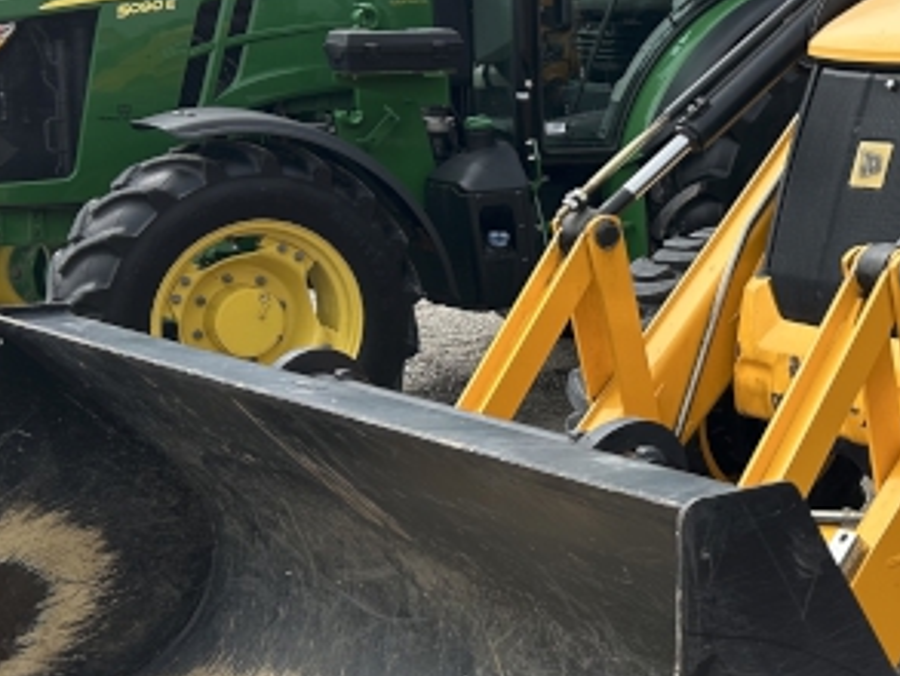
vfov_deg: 20.7
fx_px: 1847
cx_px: 1017
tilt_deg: -7.8
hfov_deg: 25.2
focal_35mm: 71
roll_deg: +2.9
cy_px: 344
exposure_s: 1/2762
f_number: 1.5
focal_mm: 5.7
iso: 50
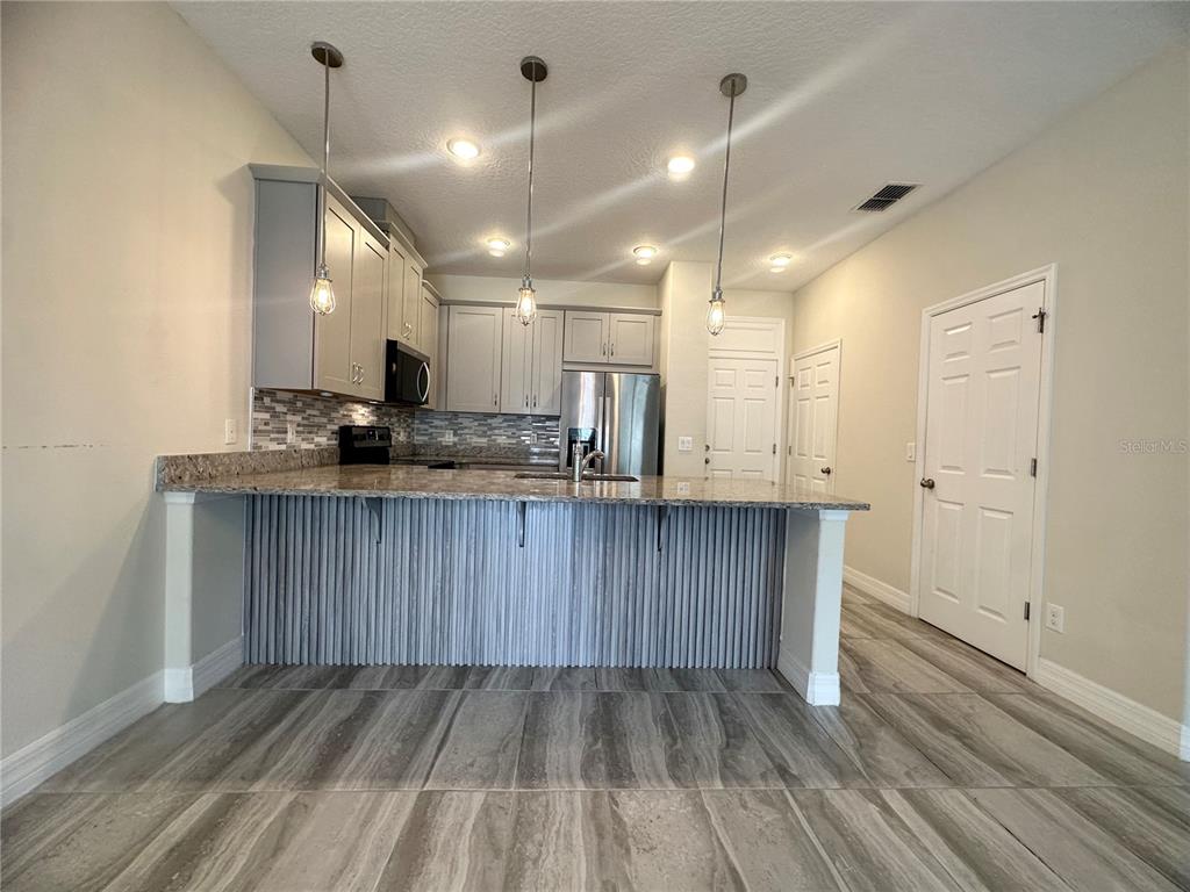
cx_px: 595
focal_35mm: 14
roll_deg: -1.7
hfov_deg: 102.1
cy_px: 446
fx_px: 481
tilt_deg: -1.9
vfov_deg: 85.7
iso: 160
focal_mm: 2.22
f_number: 2.2
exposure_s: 1/120
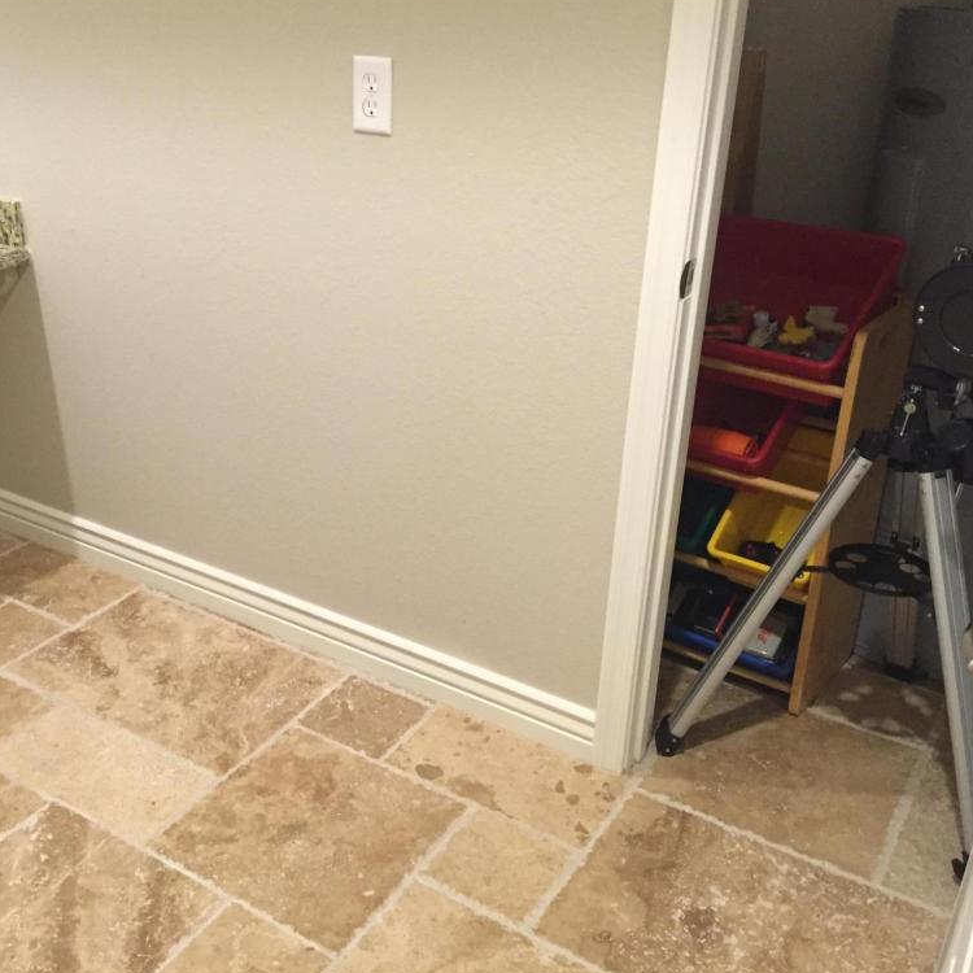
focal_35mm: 35
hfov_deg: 46.7
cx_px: 352
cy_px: 480
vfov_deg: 47.2
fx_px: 1113
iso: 200
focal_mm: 4.15
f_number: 2.2
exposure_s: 1/30
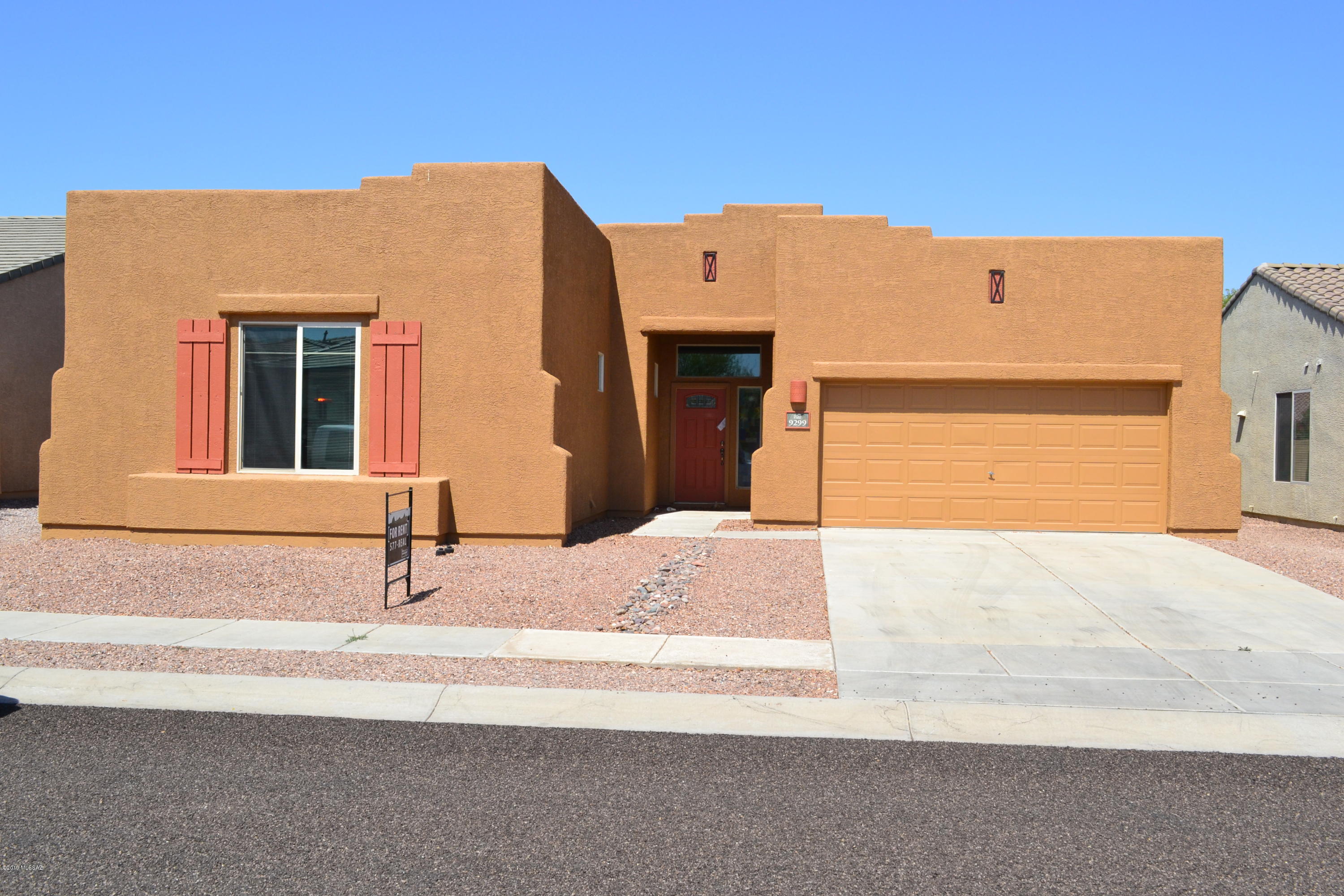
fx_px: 1232
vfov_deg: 40.0
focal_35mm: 33
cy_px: 448
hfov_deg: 57.2
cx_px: 672
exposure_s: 1/500
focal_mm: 22
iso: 400
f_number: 11
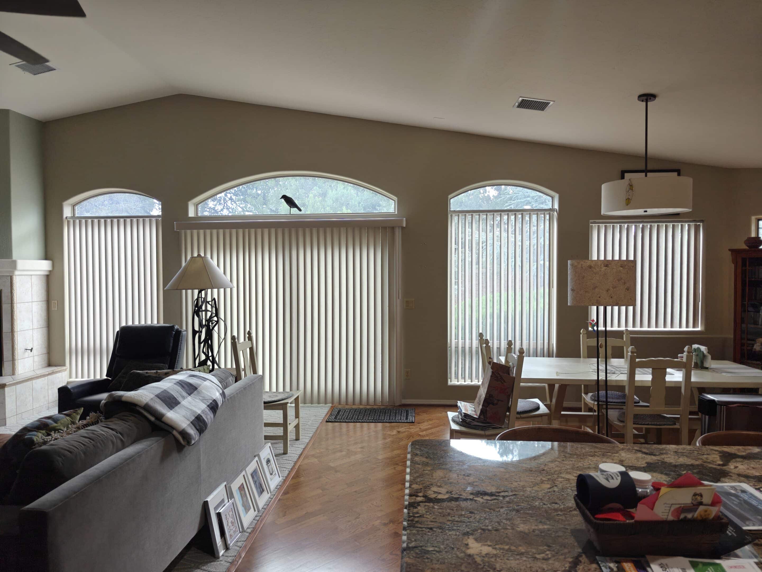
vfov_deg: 58.9
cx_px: 381
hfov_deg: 73.9
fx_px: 506
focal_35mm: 23
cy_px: 286
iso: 80
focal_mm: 6.06
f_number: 1.6
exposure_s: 1/120
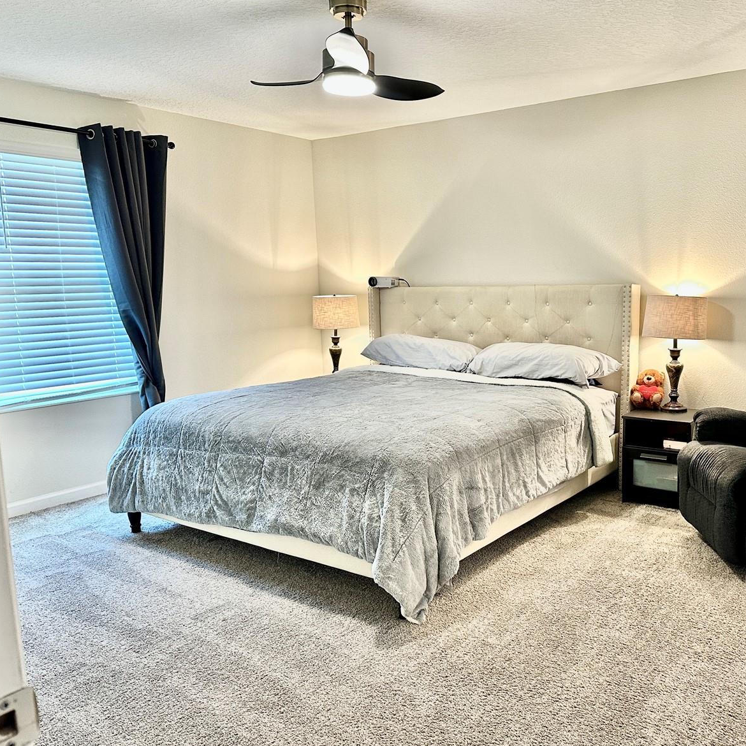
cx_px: 473
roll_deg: +1.2
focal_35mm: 29
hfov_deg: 54.9
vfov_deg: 55.6
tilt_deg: -7.9
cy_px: 370
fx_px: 707
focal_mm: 6.86
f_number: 1.78
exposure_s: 1/60
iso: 250
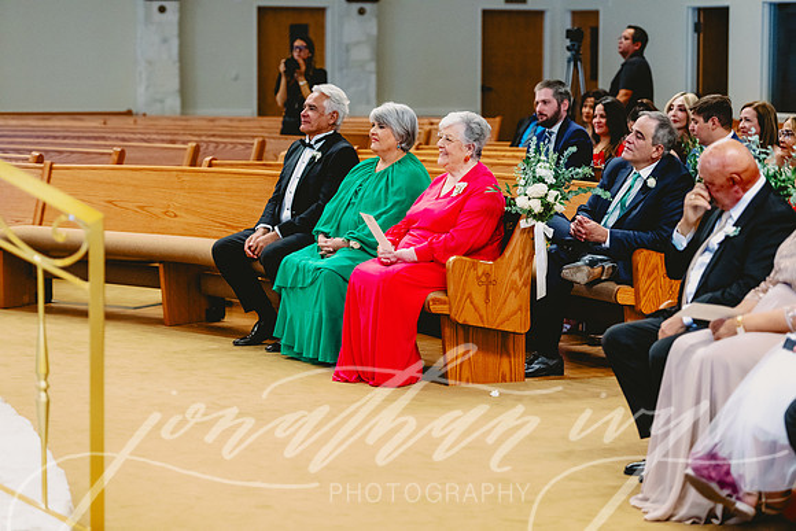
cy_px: 266
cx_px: 398
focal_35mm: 100
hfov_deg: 20.4
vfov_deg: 13.7
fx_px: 2212
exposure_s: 1/320
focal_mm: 100
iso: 2500
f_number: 2.8
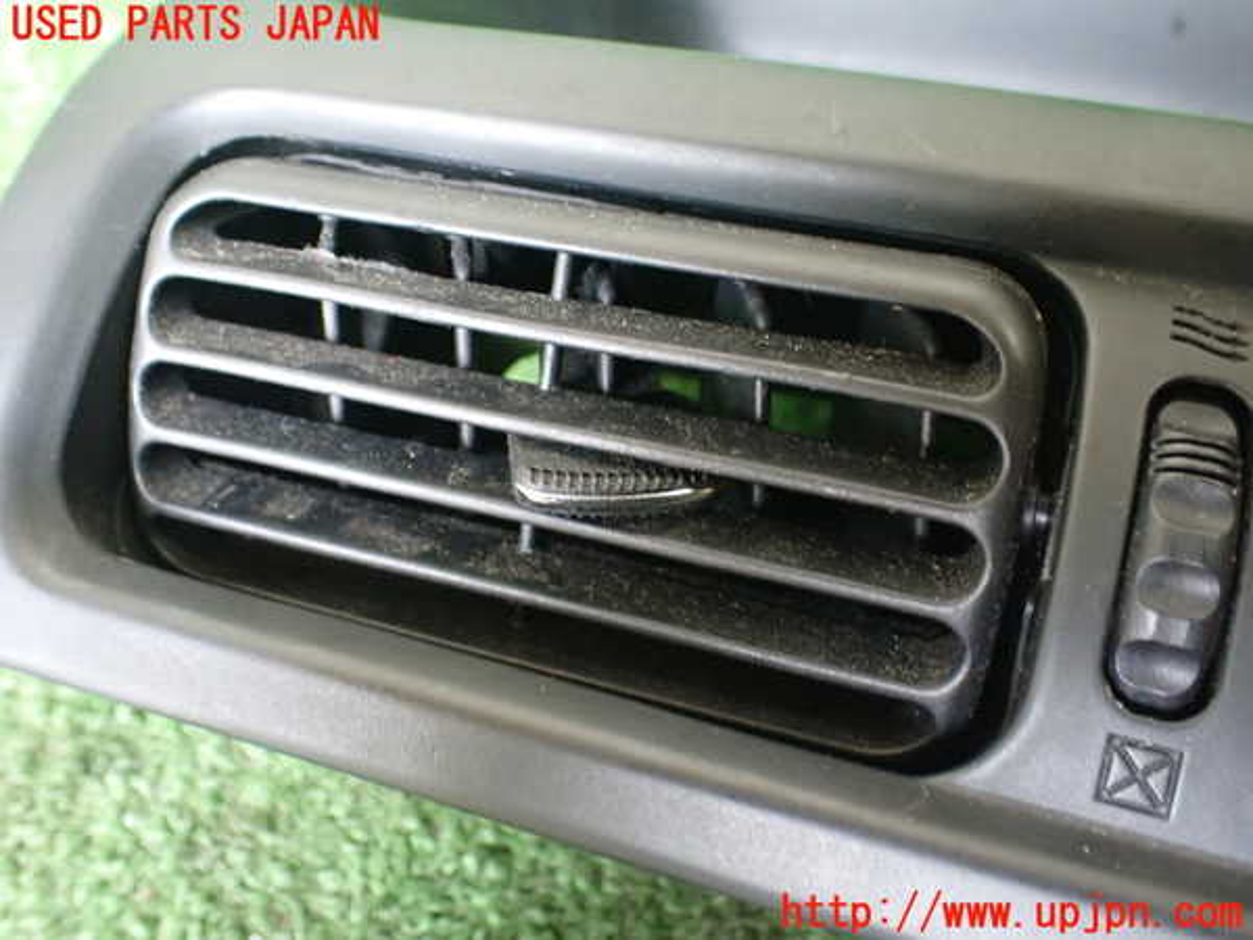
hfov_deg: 60.0
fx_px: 1086
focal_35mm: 30
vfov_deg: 46.8
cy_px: 470
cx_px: 626
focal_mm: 5.4
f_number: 2.3
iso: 800
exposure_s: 1/50
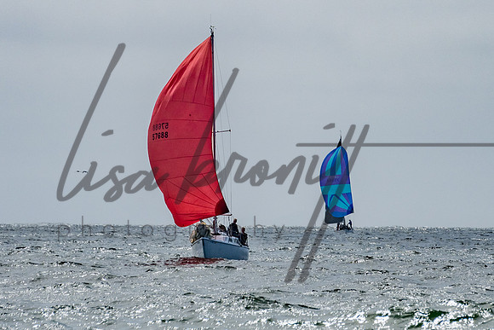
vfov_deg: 2.9
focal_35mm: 480
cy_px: 82
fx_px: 6593
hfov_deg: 4.3
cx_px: 272
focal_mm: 200
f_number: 6.3
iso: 200
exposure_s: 1/5000
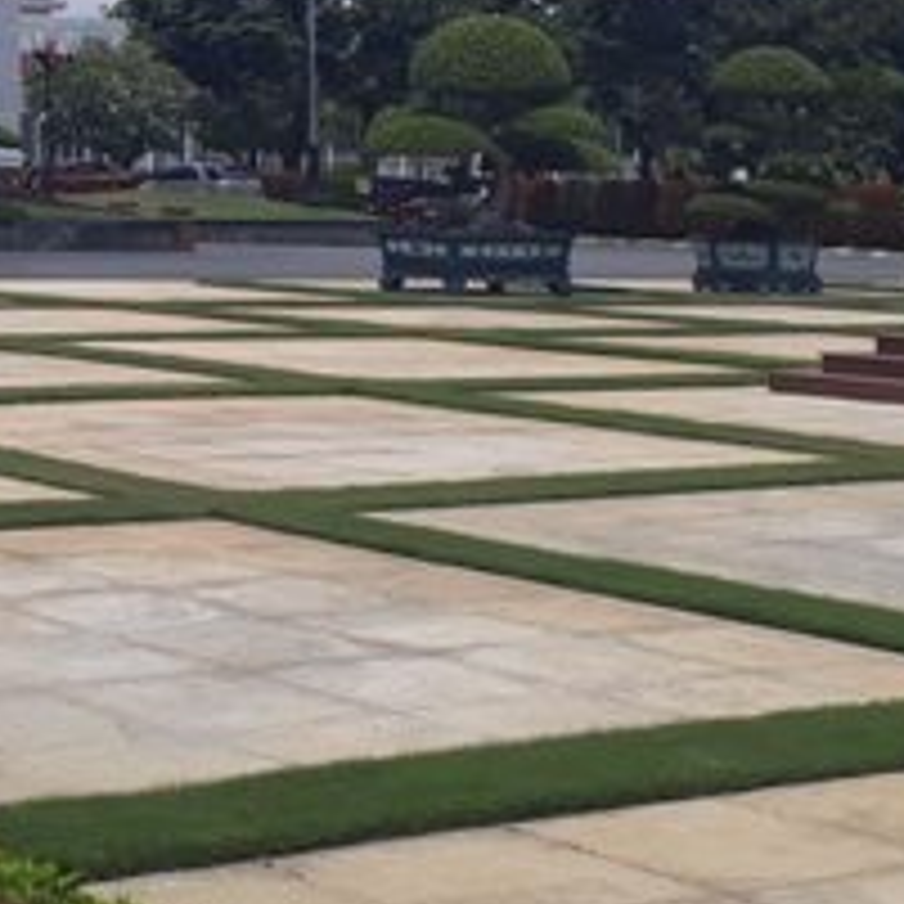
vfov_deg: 17.1
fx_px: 2807
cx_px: -256
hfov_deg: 17.2
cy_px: -301
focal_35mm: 95
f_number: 1.9
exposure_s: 1/2481
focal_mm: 3.6
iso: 40
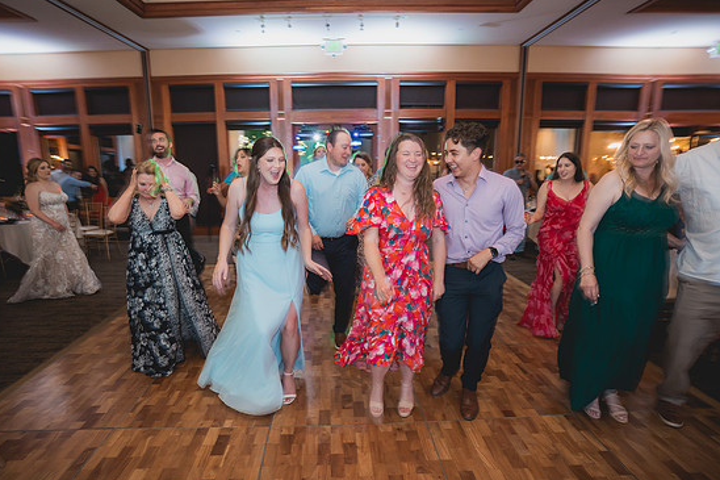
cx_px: 346
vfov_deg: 67.3
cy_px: 243
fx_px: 360
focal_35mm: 18
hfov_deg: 90.0
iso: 1000
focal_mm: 17
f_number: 2.8
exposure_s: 1/13
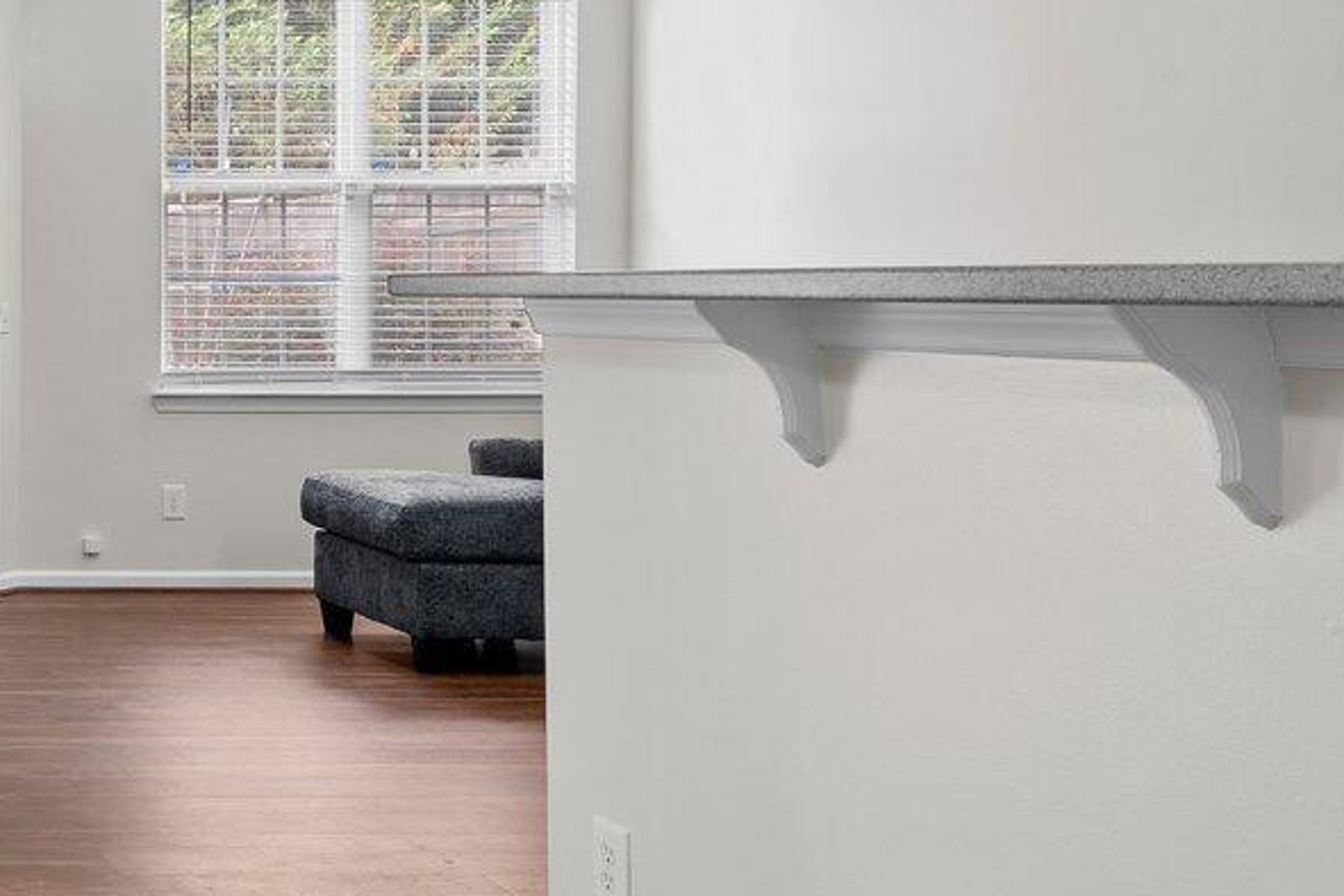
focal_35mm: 52
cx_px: -500
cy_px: 292
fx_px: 1941
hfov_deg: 29.1
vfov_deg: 25.8
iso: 200
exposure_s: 1/2
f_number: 7.1
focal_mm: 15
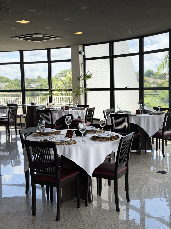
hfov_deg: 30.3
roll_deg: +1.2
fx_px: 316
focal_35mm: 48
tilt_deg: -5.1
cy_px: 114
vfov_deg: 39.7
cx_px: 86
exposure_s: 1/1678
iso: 80
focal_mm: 6.76
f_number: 1.78
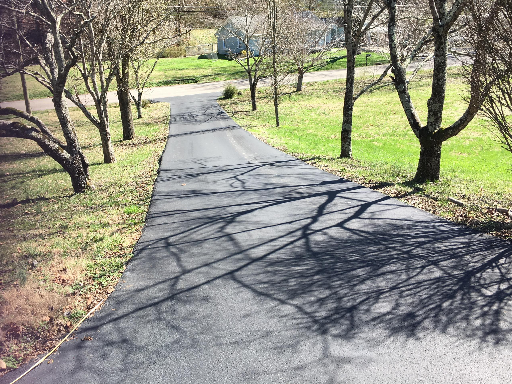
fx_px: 503
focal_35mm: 34
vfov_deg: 41.7
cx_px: 241
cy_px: 160
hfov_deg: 53.9
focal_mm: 4.15
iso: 25
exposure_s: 1/493
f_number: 2.2
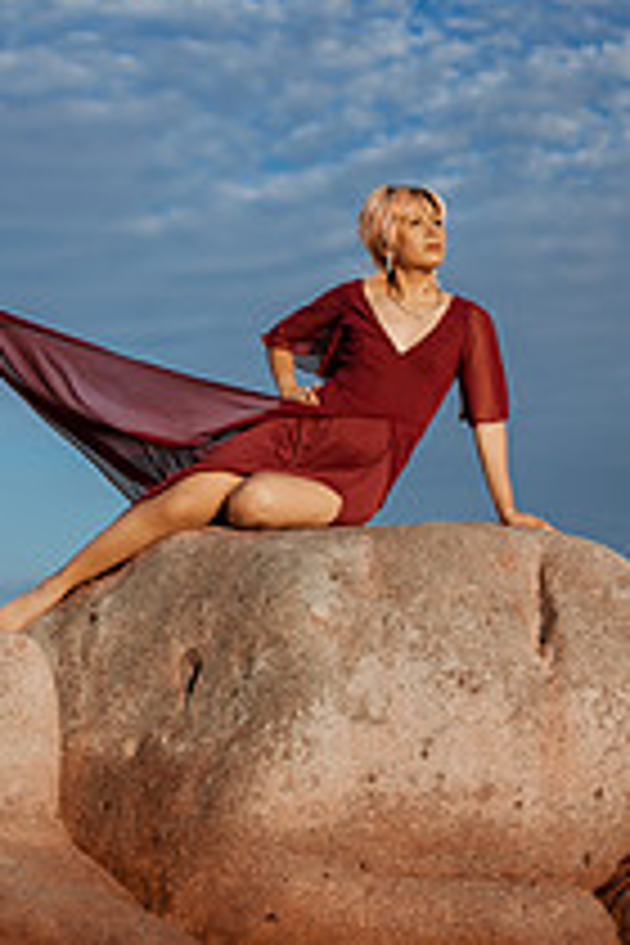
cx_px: 414
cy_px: 297
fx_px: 1969
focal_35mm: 75
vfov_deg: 26.8
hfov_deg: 18.1
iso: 100
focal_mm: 35
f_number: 1.4
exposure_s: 1/8000
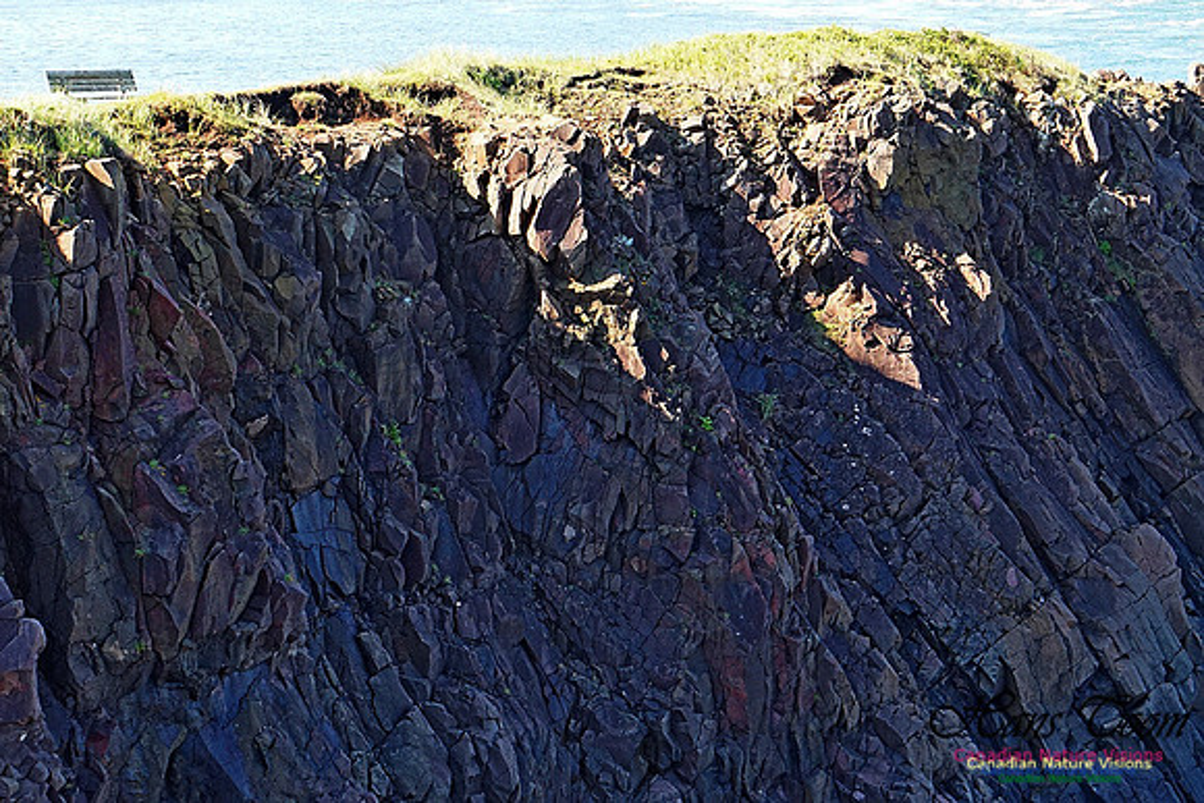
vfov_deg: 16.6
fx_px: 2760
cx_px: 602
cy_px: 402
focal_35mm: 82
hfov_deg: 24.6
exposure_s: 1/125
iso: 1000
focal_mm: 55
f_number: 13
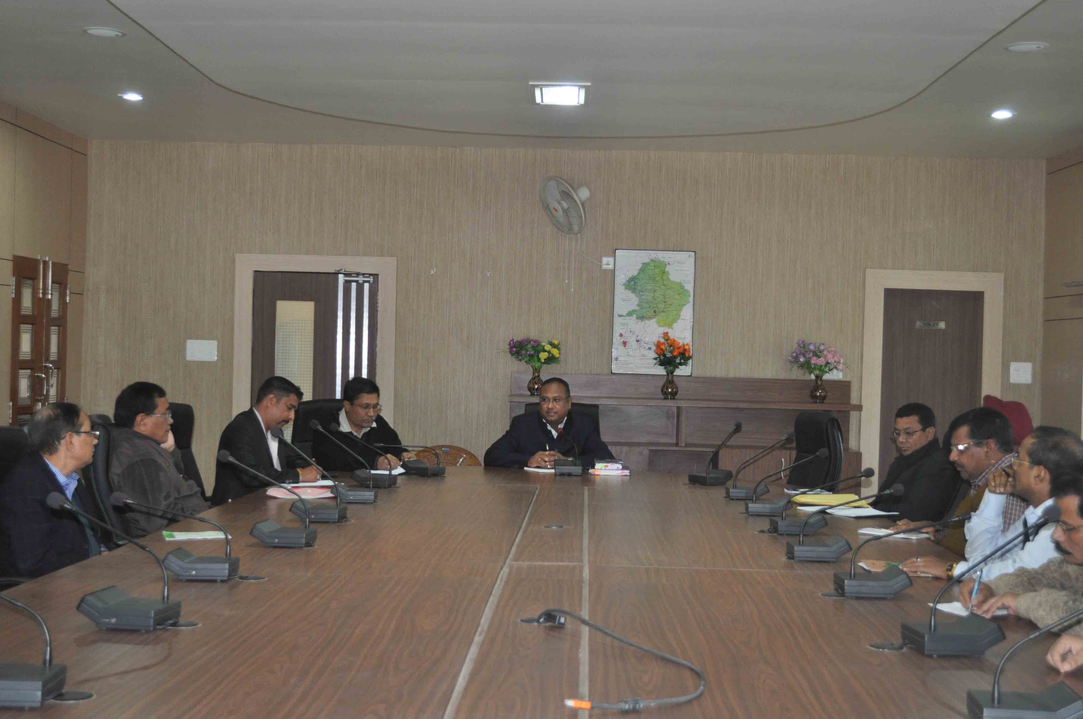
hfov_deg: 41.2
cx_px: 542
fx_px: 1442
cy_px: 360
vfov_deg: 28.0
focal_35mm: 48
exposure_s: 1/60
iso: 800
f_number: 4.8
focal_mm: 32
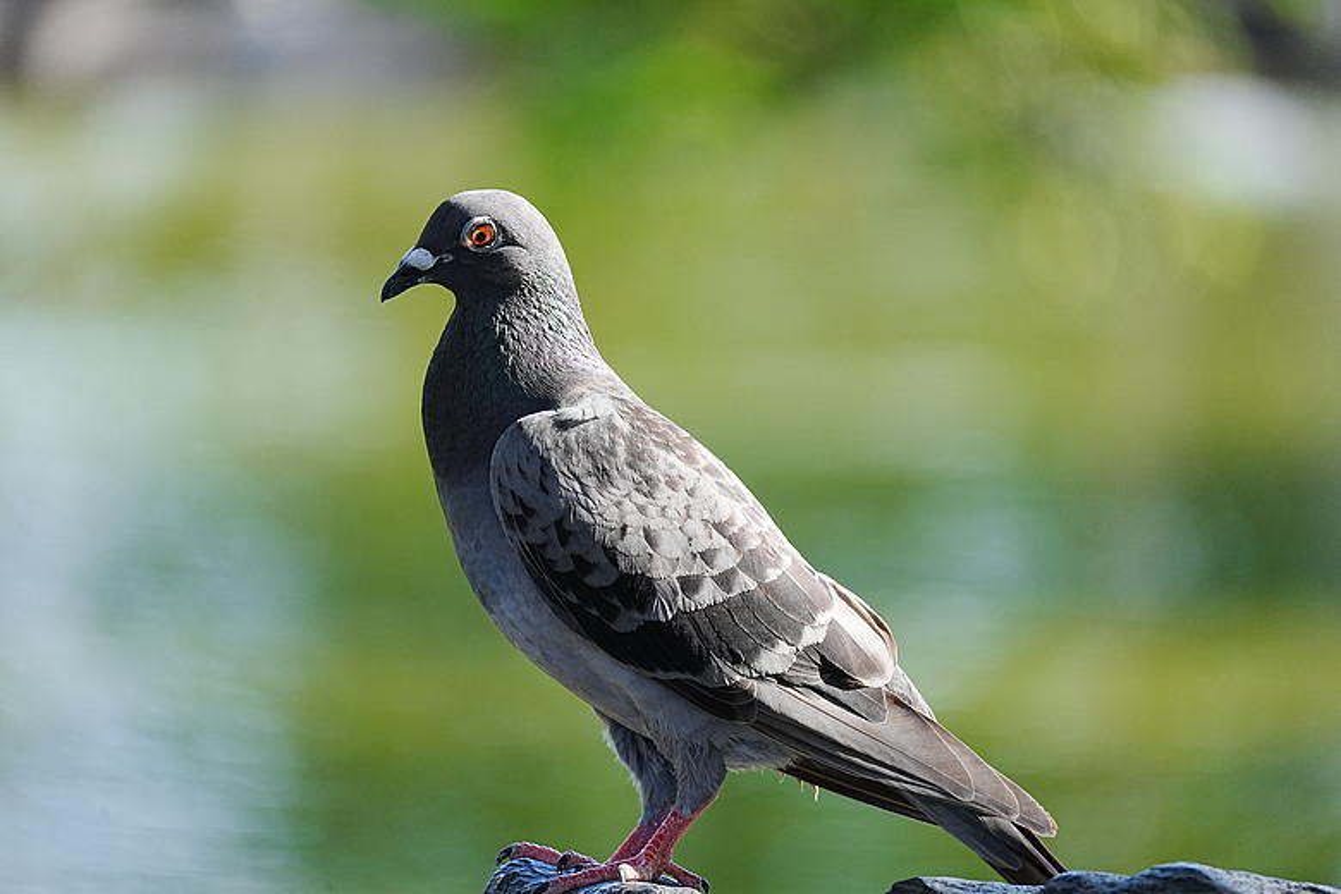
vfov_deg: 3.4
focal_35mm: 400
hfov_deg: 5.2
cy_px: 447
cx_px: 670
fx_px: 14899
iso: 1250
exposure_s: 1/500
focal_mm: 400
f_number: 8
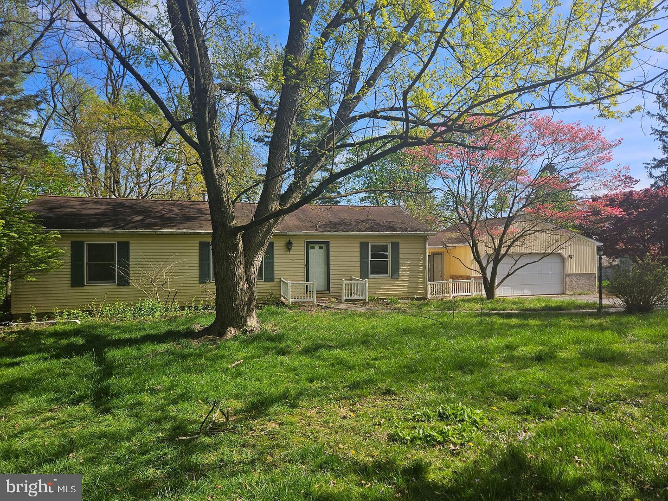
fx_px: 444
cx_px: 334
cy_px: 250
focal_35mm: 23
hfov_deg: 73.9
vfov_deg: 58.9
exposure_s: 1/1297
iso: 25
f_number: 1.8
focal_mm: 5.4
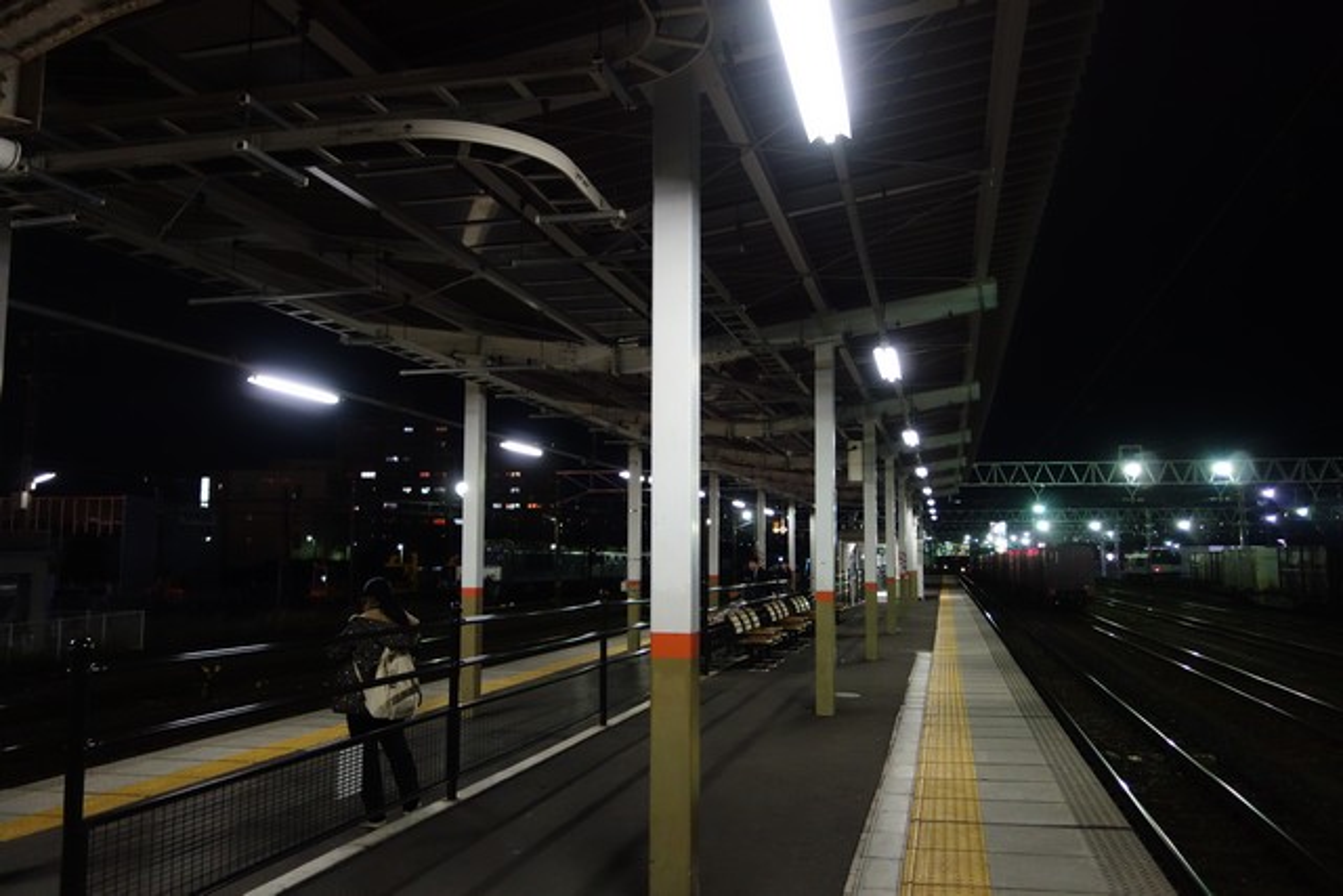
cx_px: 672
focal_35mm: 28
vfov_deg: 46.4
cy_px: 448
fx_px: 1045
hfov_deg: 65.5
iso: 800
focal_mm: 10.4
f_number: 1.8
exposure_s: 1/30
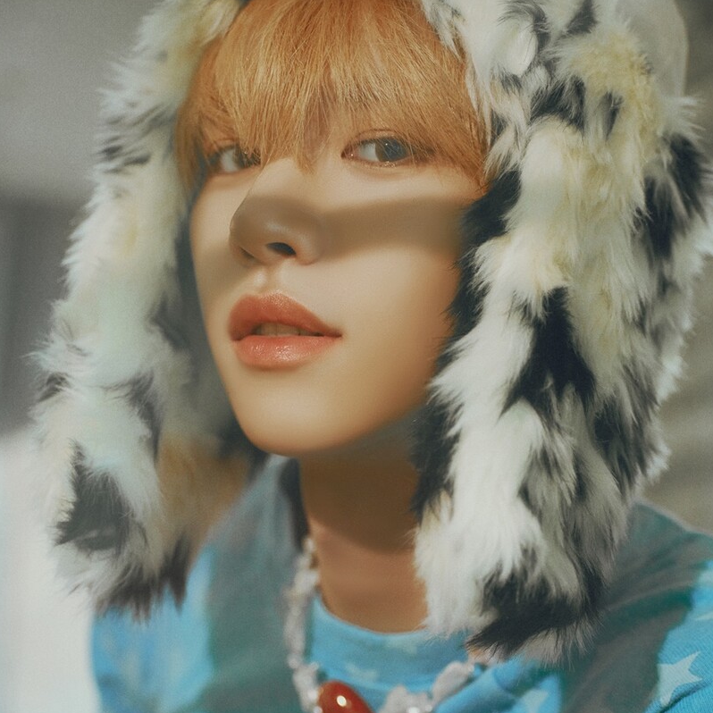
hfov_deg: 16.6
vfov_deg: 16.5
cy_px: 461
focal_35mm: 105
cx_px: 356
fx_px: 2447
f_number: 4
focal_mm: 100
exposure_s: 1/250
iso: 800
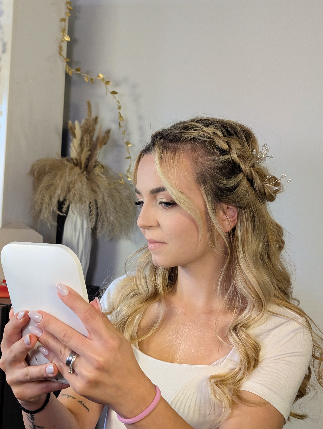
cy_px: 214
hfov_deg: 29.7
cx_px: 162
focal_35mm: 49
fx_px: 608
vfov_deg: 38.9
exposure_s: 1/501
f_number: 1.68
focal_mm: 6.9
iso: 425
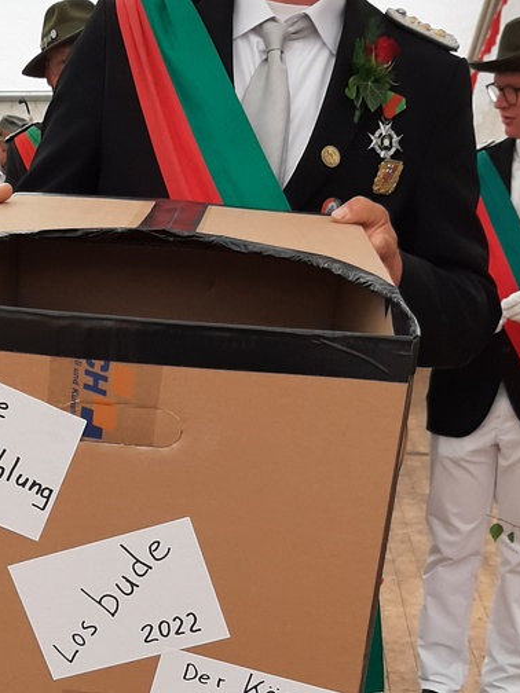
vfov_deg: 33.9
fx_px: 1102
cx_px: 106
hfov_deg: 26.1
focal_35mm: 55
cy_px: 558
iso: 40
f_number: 1.7
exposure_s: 1/308
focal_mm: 3.93
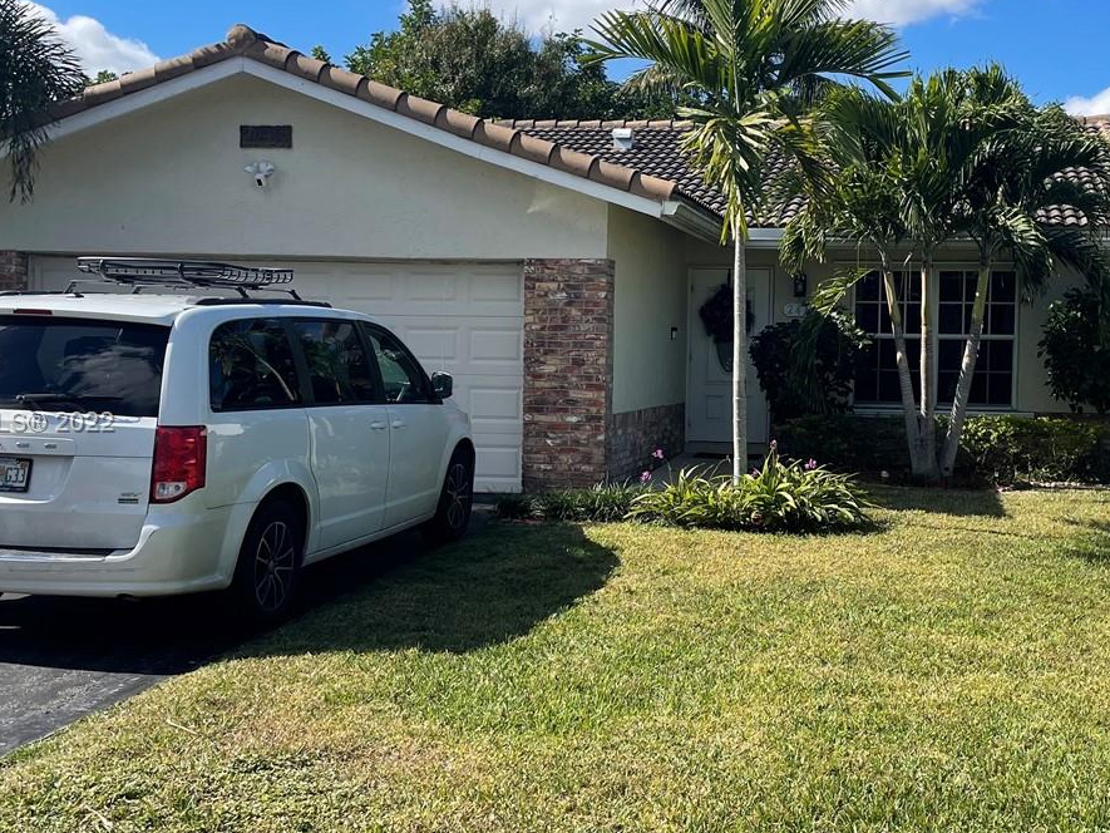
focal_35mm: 47
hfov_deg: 40.1
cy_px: 424
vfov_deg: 30.9
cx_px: 716
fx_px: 1507
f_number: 1.6
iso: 32
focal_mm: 4.2
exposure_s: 1/2882
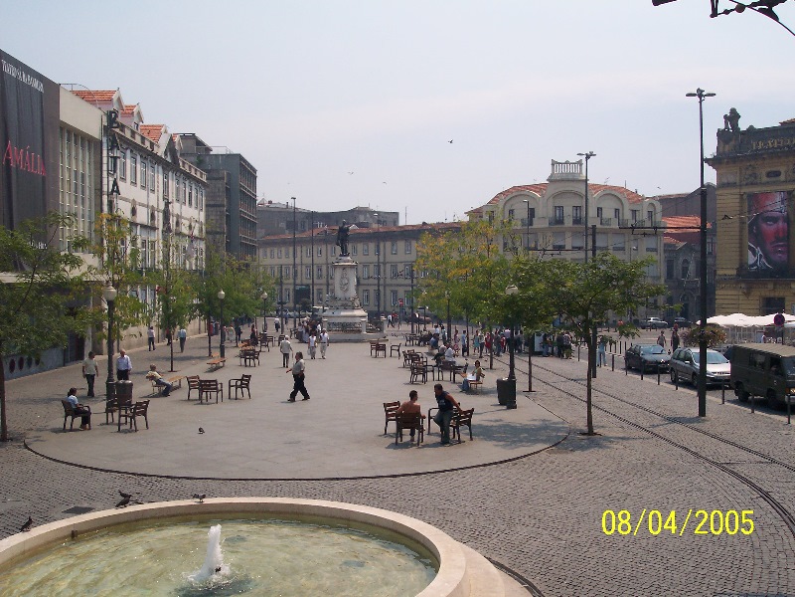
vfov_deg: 37.7
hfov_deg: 49.0
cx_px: 398
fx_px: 873
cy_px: 298
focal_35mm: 38
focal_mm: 8
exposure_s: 1/1000
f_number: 4.8
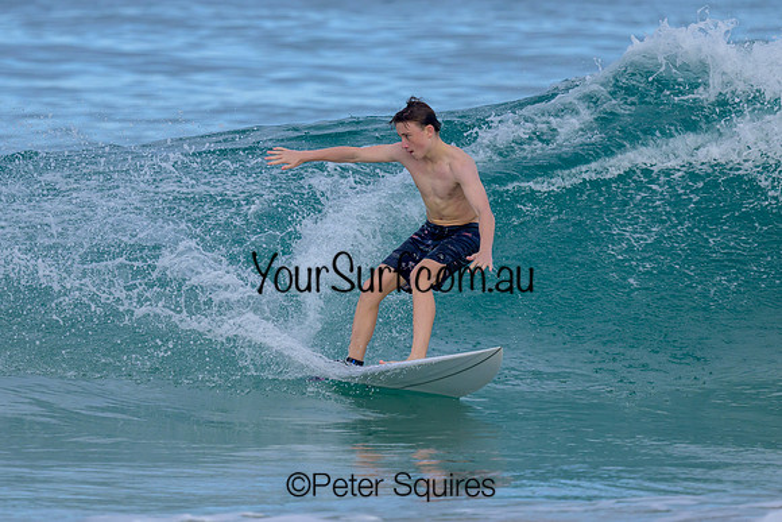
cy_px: 260
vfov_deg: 1.3
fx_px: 23803
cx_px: 247
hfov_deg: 1.9
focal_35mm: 1096
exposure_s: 1/2000
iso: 560
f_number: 6.3
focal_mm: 800
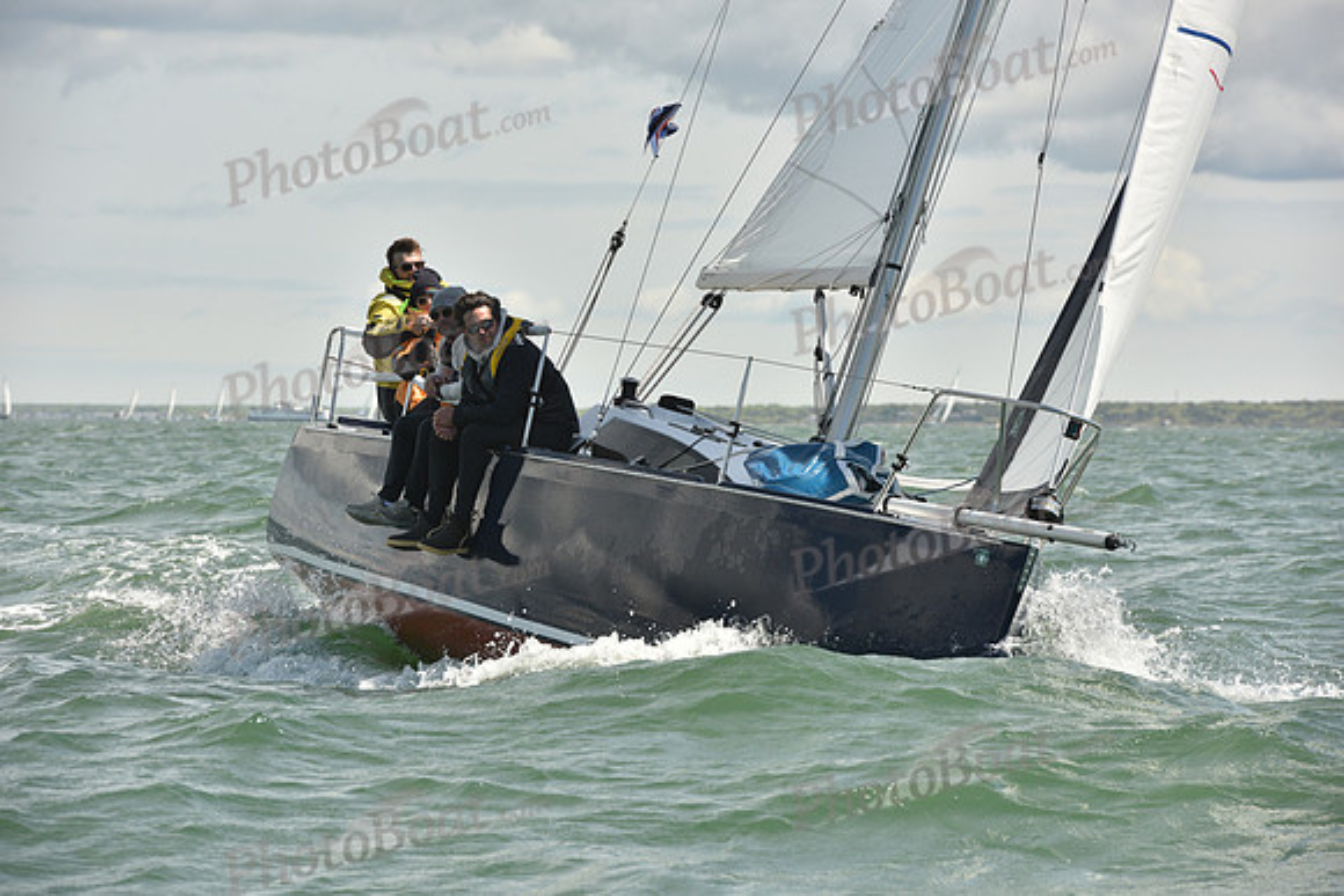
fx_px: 7468
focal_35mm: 200
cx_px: 672
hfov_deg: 10.3
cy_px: 448
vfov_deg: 6.9
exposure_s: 1/800
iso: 320
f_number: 9
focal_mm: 200
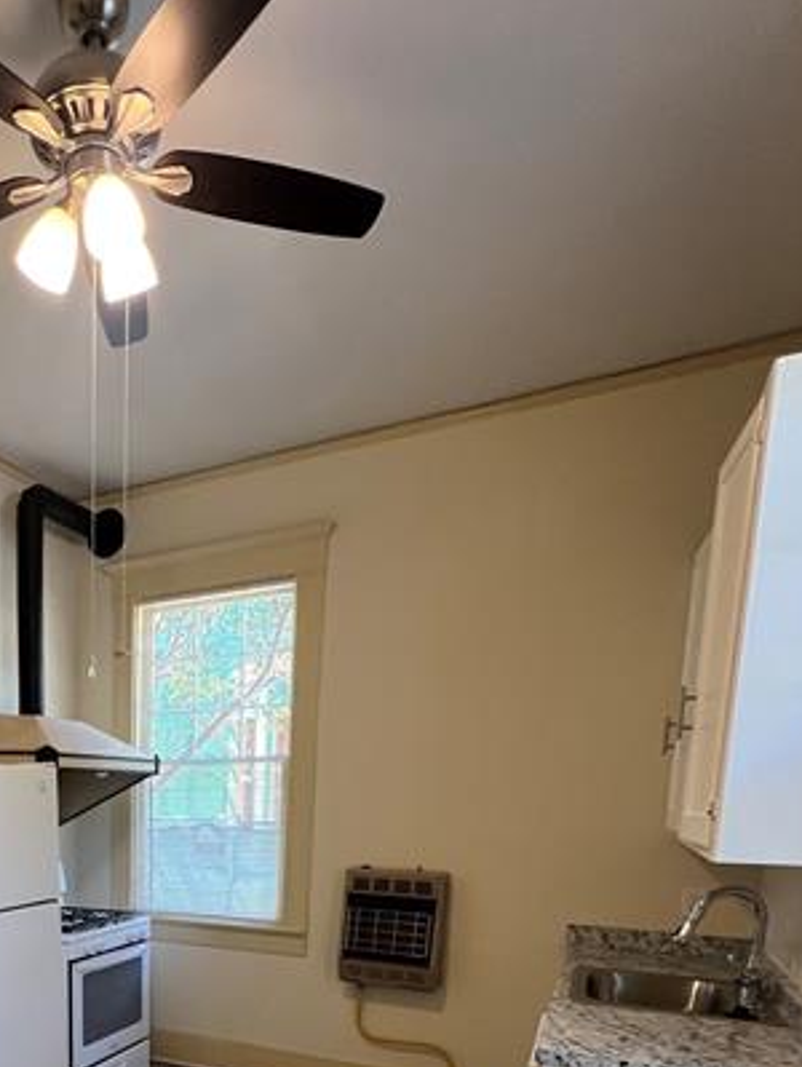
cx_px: 104
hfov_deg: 49.8
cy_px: 933
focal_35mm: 25
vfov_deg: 60.3
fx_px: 771
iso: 200
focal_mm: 1.57
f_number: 1.8
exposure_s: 1/120
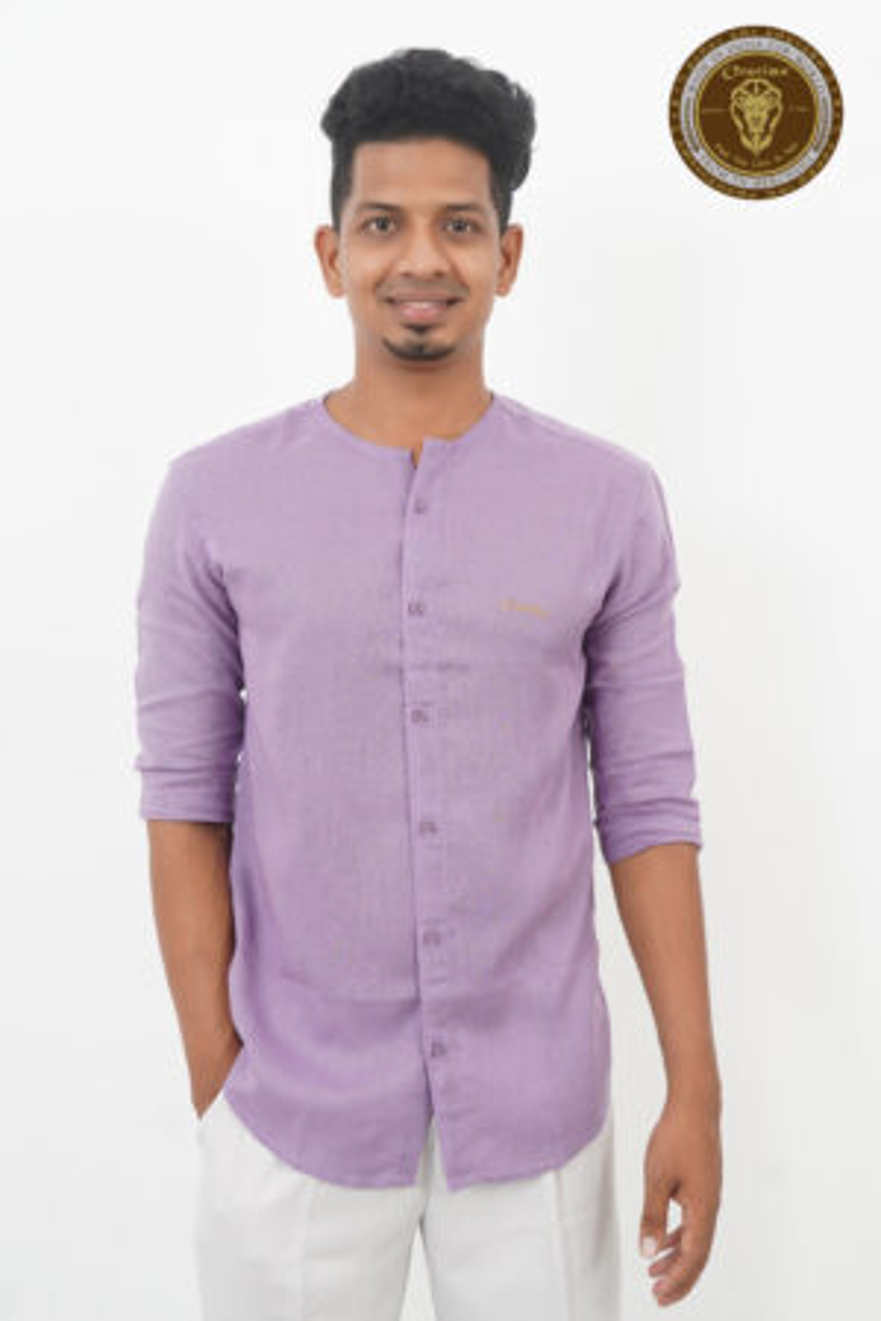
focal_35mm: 46
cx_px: 440
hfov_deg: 28.9
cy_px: 660
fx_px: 1707
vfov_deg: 42.3
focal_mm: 31
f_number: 8
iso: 200
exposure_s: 1/100
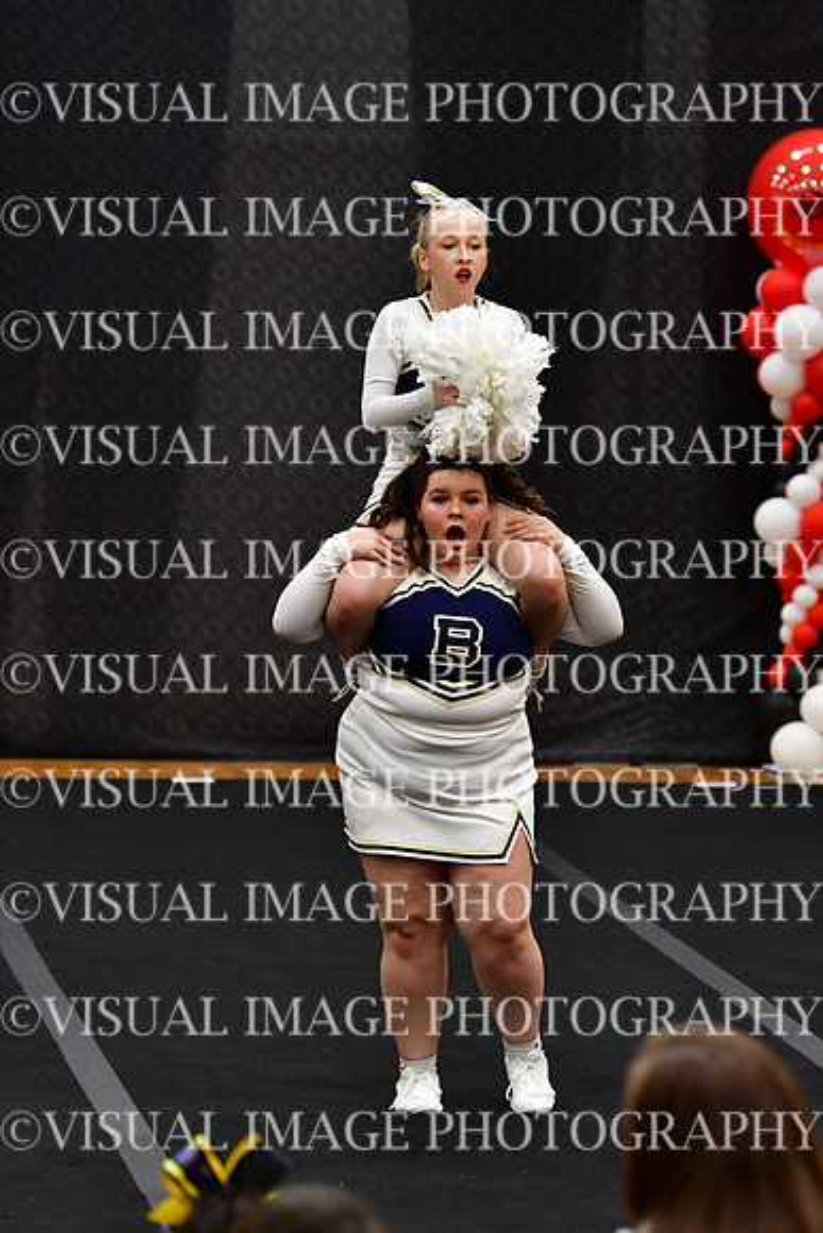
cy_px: 616
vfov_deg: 10.2
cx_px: 412
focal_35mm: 202
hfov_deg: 6.8
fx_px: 6922
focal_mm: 135
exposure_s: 1/500
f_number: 4
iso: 4000
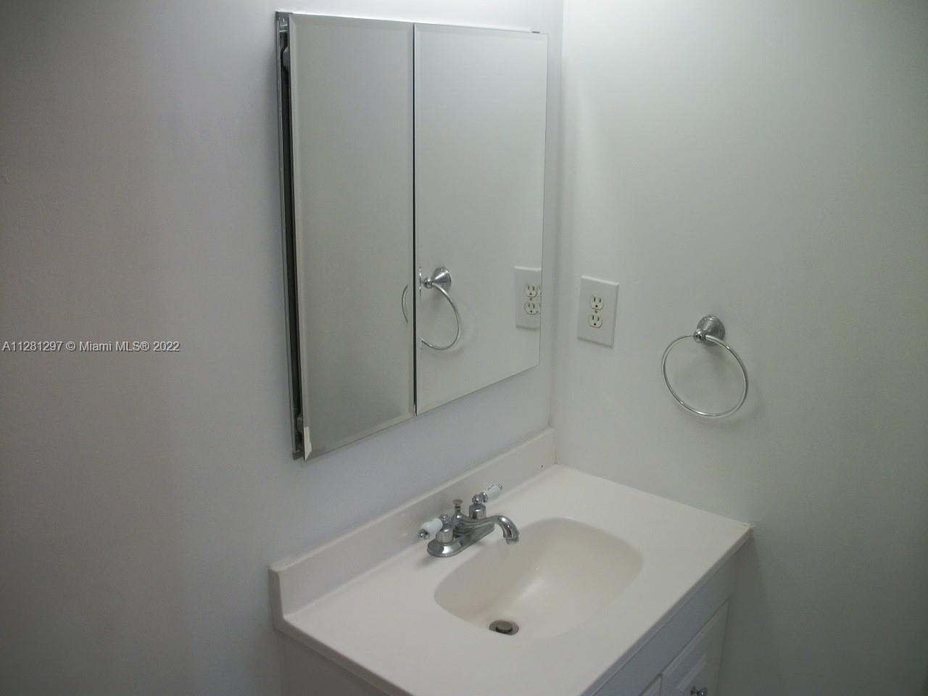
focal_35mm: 32
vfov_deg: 44.2
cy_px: 348
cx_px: 464
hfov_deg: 56.8
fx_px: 858
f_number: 2.9
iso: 80
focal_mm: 5.7
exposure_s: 1/50
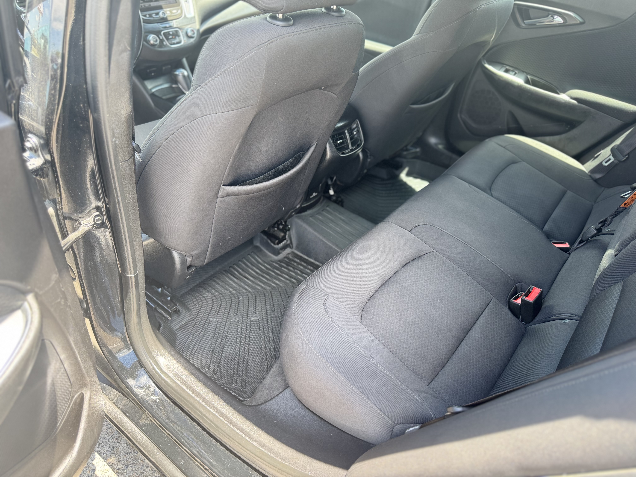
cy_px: 238
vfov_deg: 56.8
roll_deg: -4.4
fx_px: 441
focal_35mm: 24
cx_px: 318
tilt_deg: -36.1
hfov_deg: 71.6
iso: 100
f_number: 1.78
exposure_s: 1/122
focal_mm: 6.76
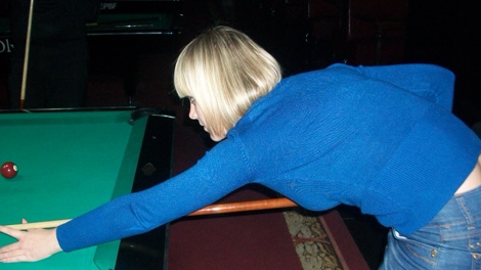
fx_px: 523
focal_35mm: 41
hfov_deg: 49.4
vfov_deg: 28.9
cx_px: 231
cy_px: 161
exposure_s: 1/60
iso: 160
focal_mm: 5.7
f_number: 2.8
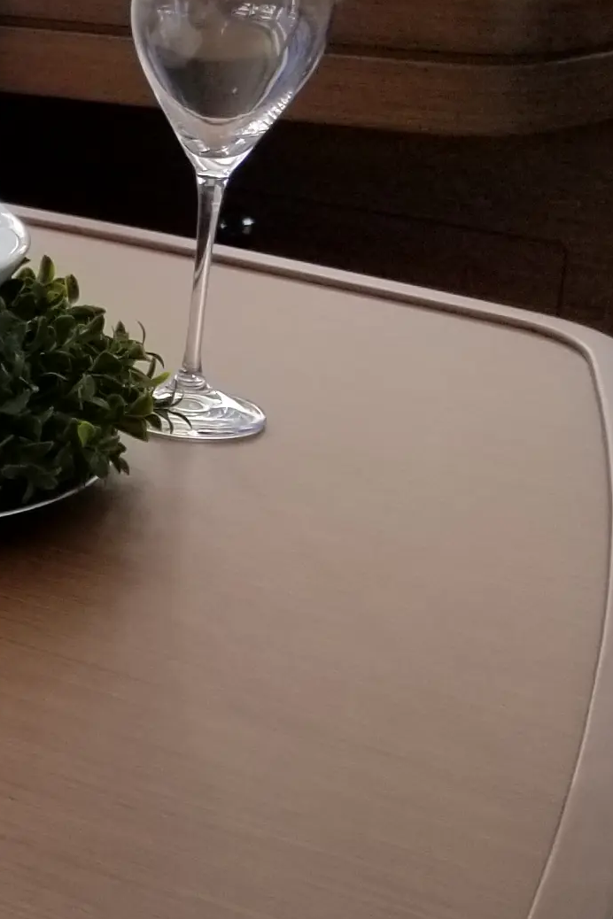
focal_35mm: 105
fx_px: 2682
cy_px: 411
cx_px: -694
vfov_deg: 19.5
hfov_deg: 11.5
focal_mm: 4.25
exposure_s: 1/455
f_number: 1.7
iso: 50
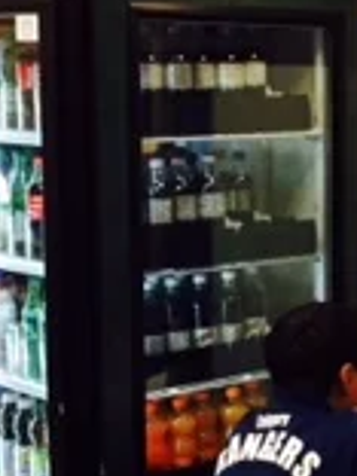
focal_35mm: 119
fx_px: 1636
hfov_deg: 12.0
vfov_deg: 16.5
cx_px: 497
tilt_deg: -9.1
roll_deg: +1.1
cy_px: 311
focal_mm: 4.15
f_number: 2.2
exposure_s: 1/30
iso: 125
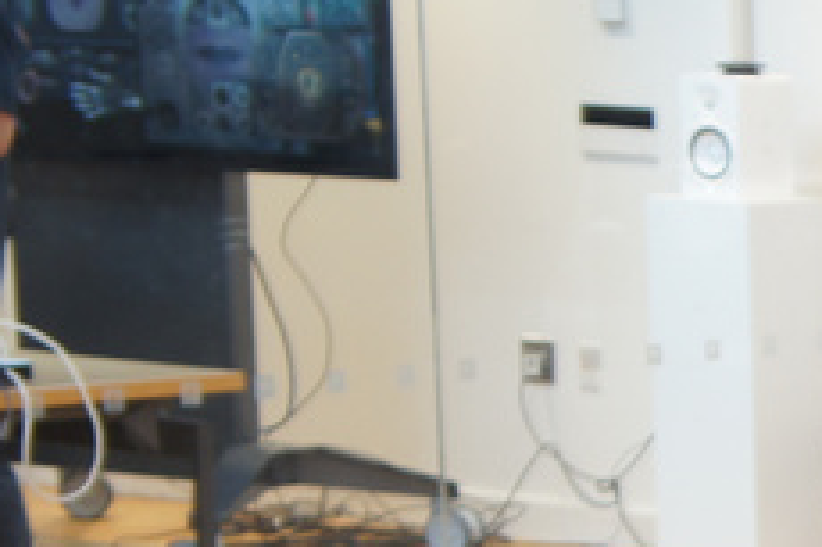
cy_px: 905
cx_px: 1823
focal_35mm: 197
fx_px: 4495
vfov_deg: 6.8
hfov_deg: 9.5
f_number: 4
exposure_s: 1/15
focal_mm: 28
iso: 200
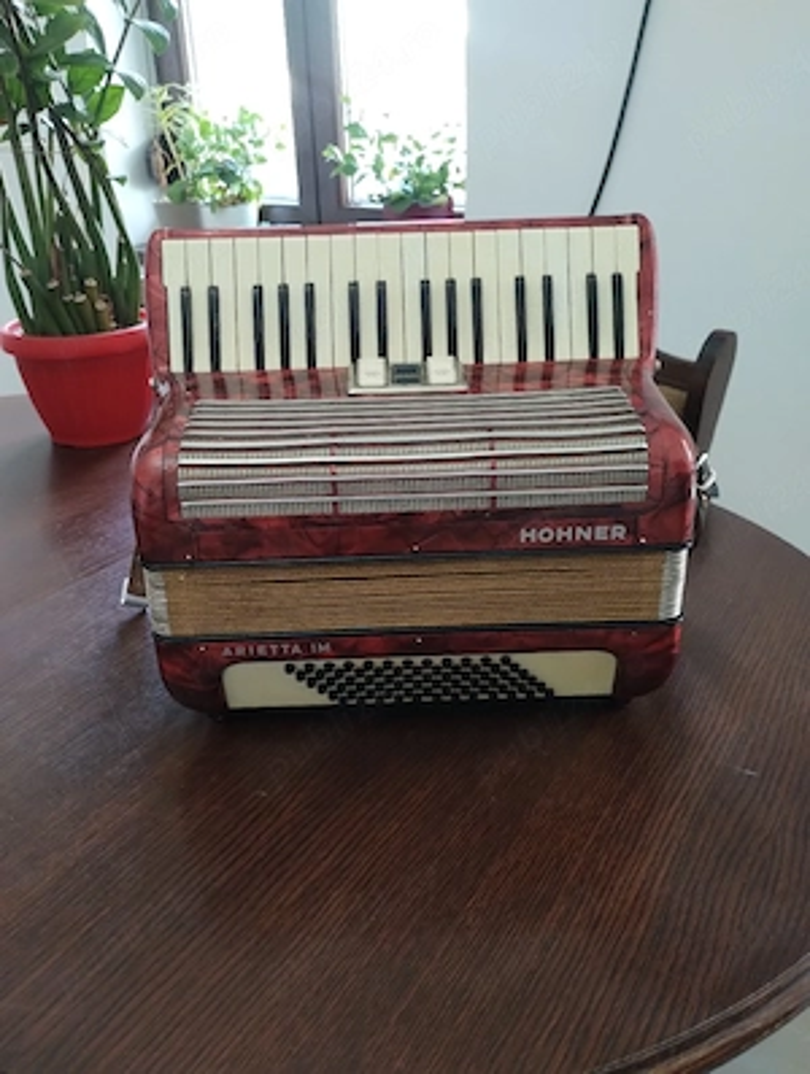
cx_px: 405
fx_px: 871
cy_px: 537
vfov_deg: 63.4
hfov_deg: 49.9
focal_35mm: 28
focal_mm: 4.27
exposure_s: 1/25
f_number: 1.8
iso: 1053
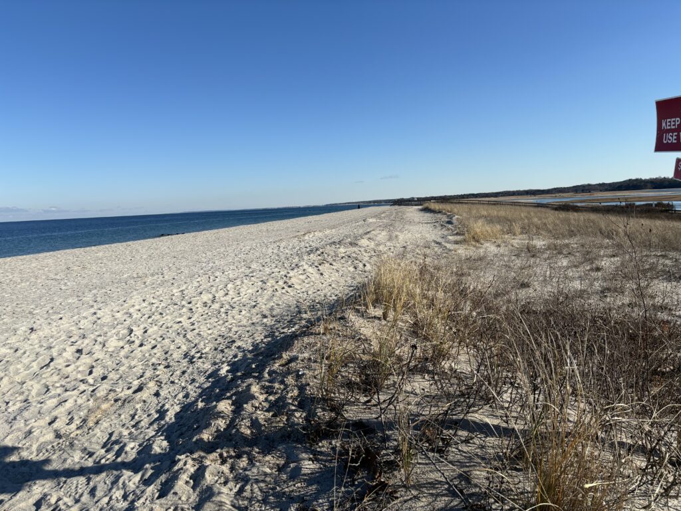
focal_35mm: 26
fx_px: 511
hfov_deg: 67.3
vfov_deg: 53.1
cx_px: 340
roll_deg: +2.6
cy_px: 256
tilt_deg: -5.8
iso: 50
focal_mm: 5.96
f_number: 1.6
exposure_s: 1/3937
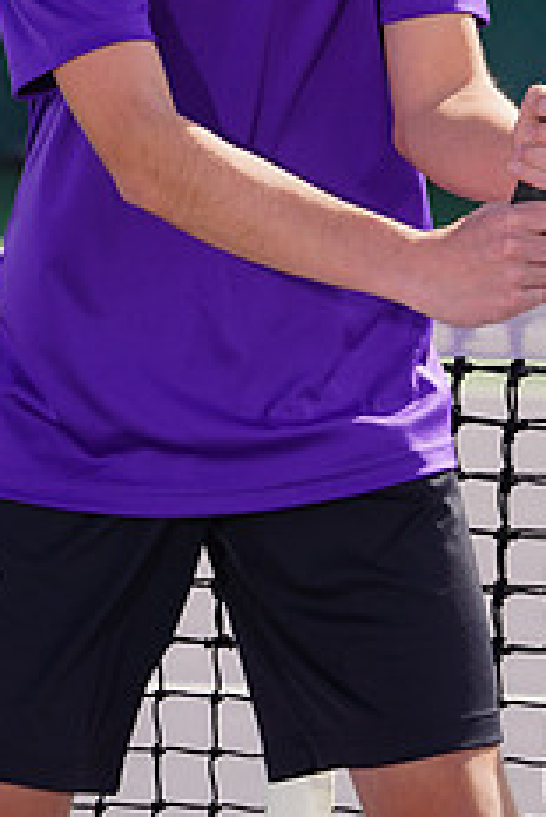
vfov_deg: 3.3
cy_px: -158
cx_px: 298
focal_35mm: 633
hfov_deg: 2.2
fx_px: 14378
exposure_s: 1/200
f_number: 9
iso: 100
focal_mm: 253
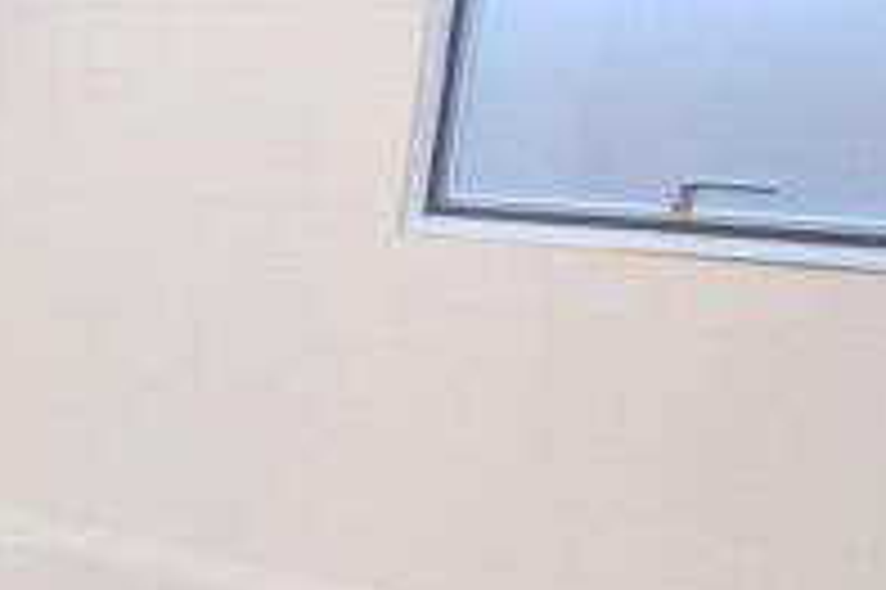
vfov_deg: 26.9
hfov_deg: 32.1
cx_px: -205
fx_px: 1229
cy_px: 367
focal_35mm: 50
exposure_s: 1/80
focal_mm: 10
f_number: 4.5
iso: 400
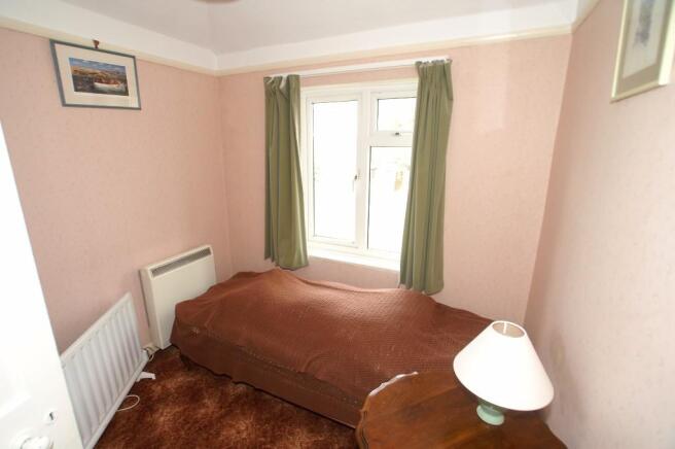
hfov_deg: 95.0
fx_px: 309
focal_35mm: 16
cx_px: 338
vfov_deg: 71.9
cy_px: 224
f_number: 4.5
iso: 200
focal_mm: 11
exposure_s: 1/60
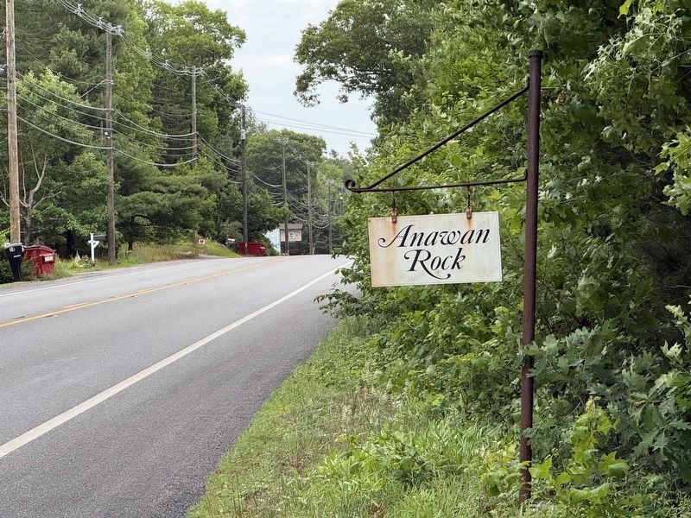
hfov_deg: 16.4
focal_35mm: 120
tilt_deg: +0.3
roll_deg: +1.5
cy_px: 259
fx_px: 2395
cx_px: 346
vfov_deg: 12.3
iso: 64
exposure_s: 1/212
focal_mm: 15.66
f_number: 2.8
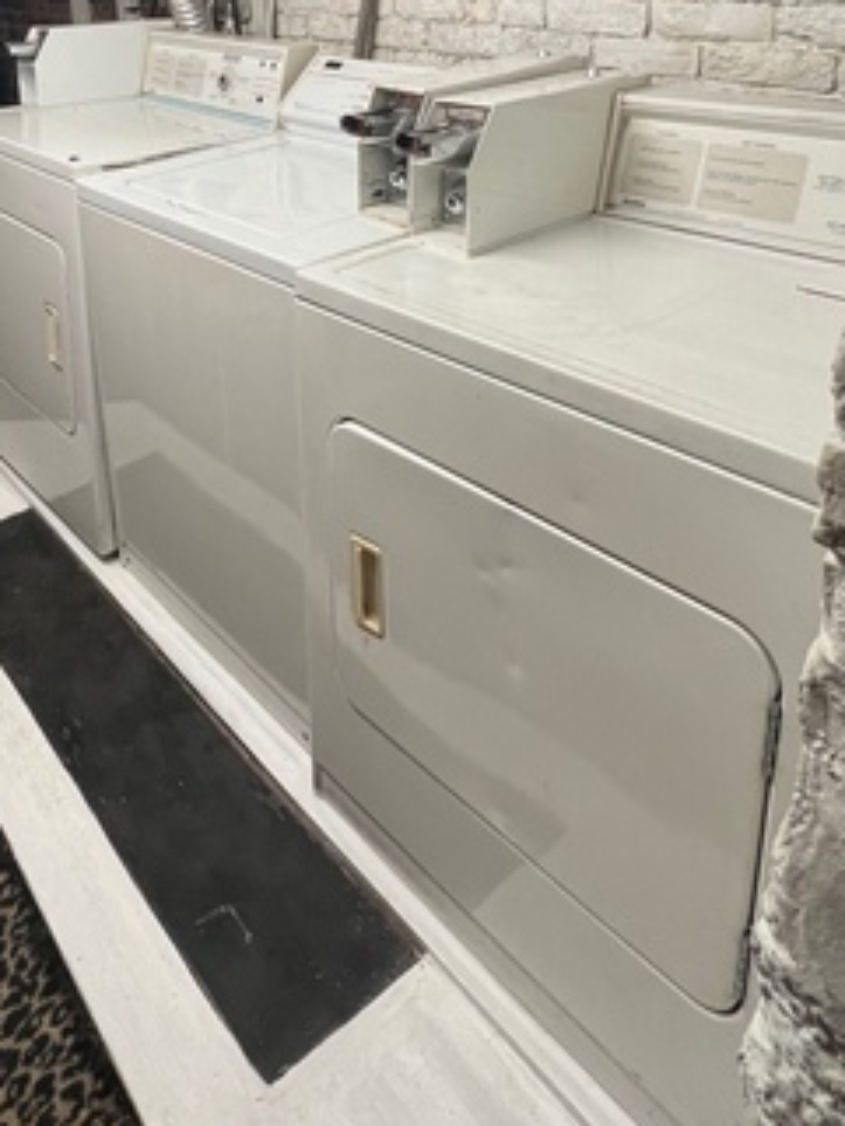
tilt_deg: -17.6
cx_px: 221
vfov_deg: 60.0
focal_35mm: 27
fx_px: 878
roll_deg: +5.1
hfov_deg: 49.5
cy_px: 223
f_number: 1.8
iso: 160
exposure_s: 1/60
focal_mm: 1.57
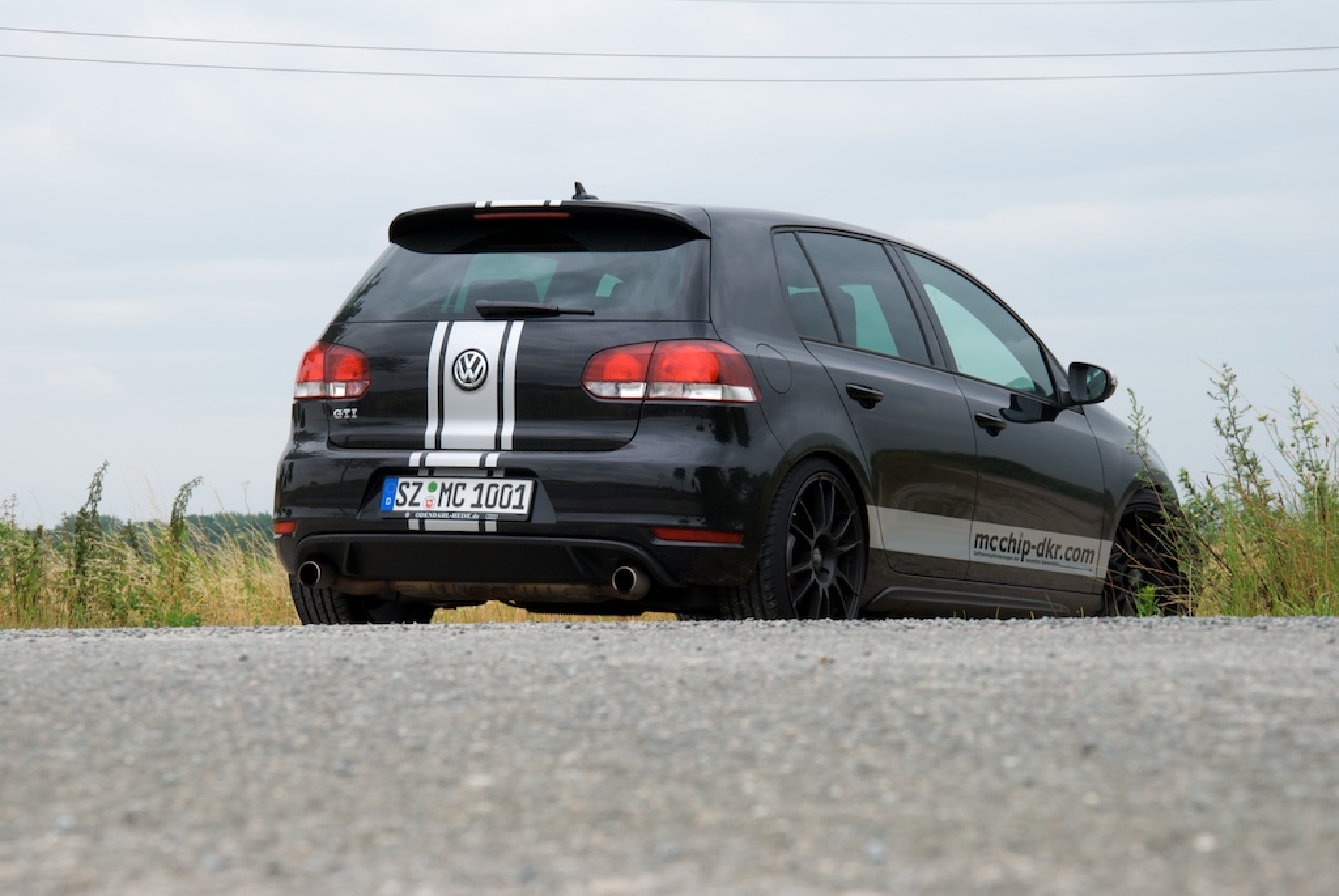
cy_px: 448
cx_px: 670
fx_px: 4188
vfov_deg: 12.2
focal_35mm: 112
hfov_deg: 18.2
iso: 200
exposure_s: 1/50
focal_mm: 75
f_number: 13
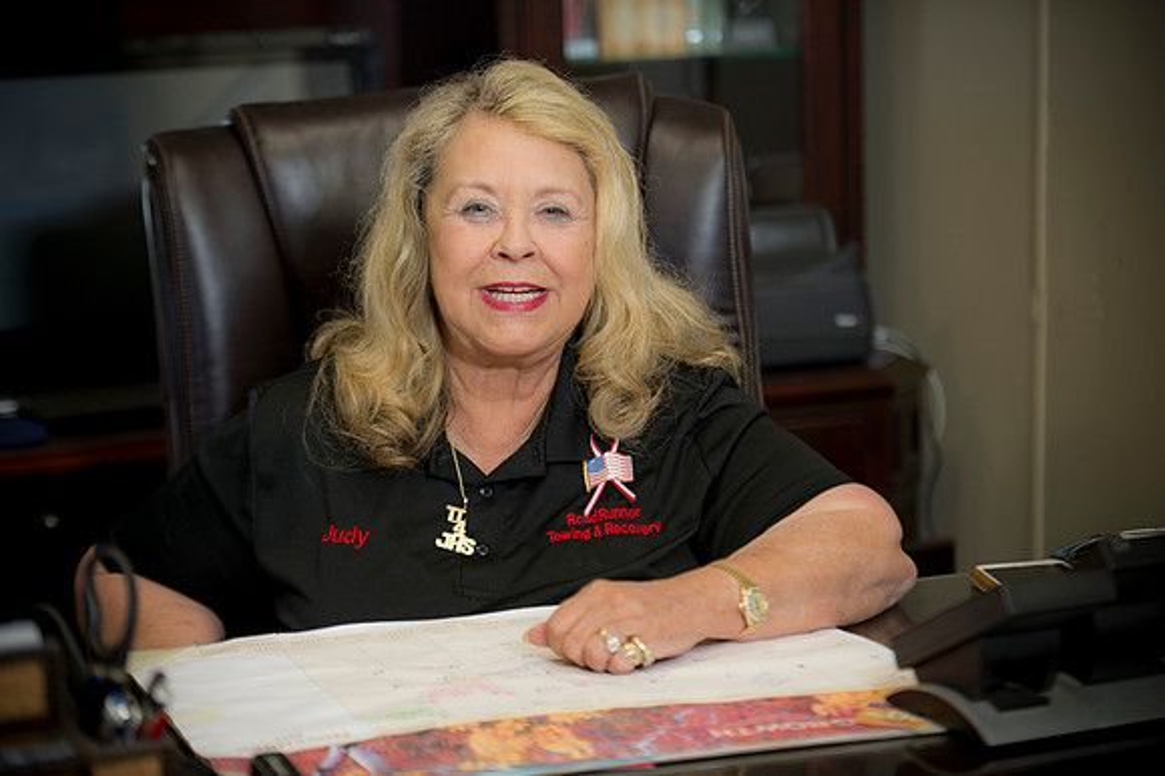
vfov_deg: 13.0
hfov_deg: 19.5
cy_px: 388
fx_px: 3396
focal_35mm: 105
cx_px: 582
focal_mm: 105
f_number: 2.8
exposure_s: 1/80
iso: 400
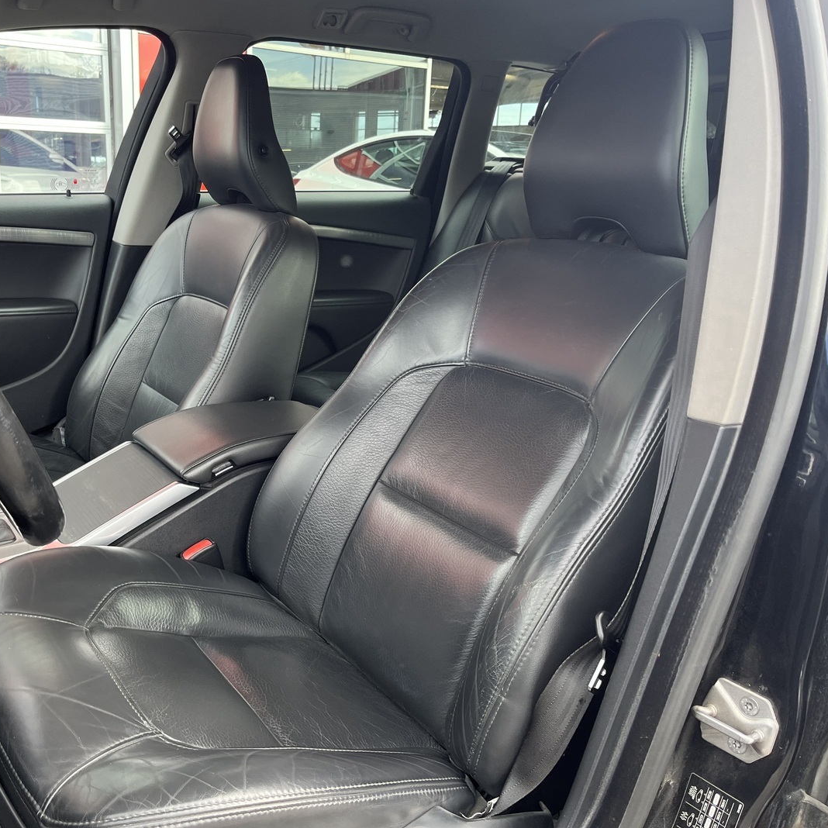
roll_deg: -1.7
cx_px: 286
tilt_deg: -14.4
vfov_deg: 52.5
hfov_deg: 51.7
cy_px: 410
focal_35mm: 31
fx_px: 839
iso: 64
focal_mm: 5.1
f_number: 1.6
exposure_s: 1/148
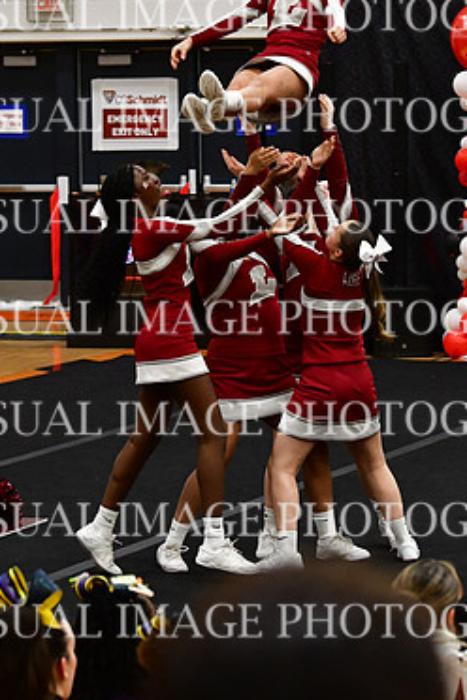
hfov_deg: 7.2
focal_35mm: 192
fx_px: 3736
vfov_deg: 10.7
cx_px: 265
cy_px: 166
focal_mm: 82
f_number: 4
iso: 4000
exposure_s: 1/500
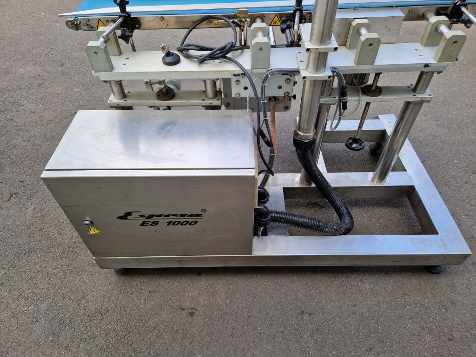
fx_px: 316
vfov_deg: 58.9
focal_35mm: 23
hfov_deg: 73.9
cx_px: 238
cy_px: 178
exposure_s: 1/215
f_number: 1.8
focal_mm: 5.4
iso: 50
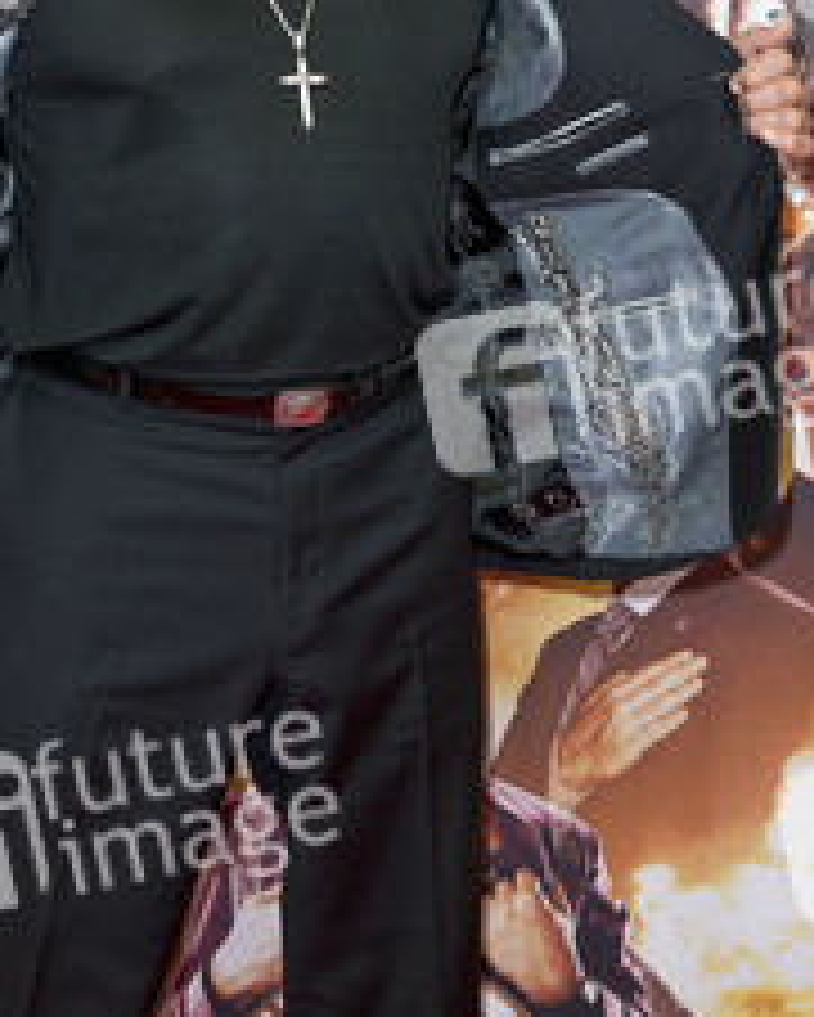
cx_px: 241
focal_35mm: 93
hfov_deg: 16.5
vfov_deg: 20.3
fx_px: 2799
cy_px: 144
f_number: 5
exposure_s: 1/250
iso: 800
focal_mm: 56
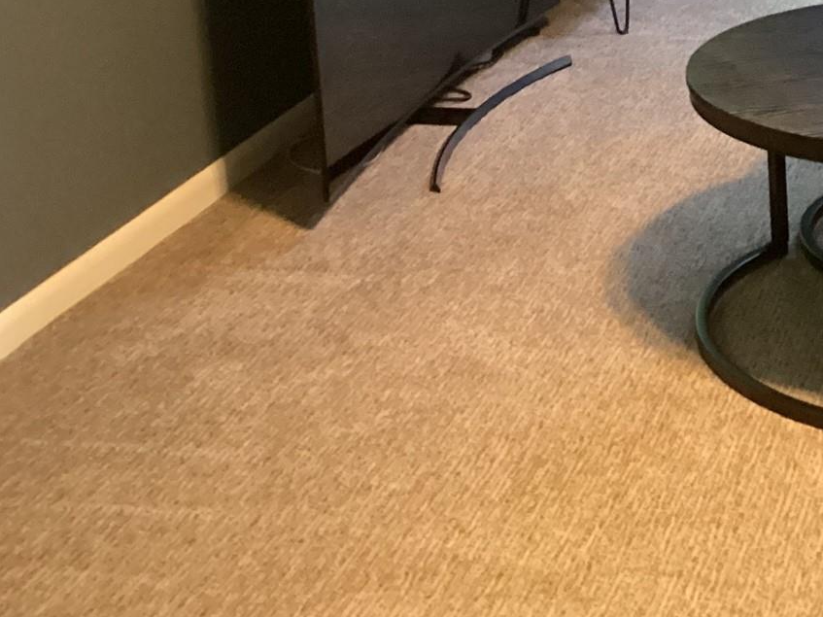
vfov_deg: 18.6
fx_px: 1783
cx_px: 776
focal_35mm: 75
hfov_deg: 25.0
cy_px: -113
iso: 500
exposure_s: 1/30
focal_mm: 3.3
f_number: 2.4
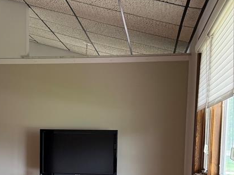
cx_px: 91
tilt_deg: -6.3
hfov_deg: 32.6
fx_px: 398
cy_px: 182
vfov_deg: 23.6
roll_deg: -0.4
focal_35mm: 59
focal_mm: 6.76
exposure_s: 1/130
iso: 200
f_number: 1.78
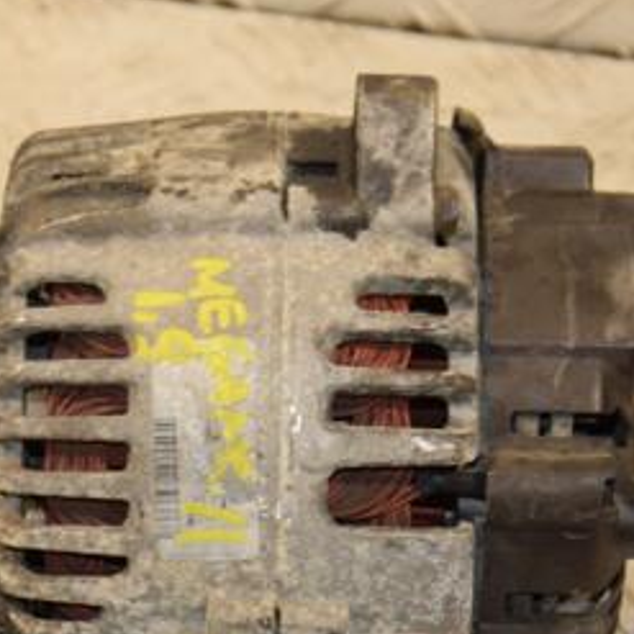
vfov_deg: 8.6
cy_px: 498
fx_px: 4227
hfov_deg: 8.6
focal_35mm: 204
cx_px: 257
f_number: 5.6
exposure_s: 1/200
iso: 800
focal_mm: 66
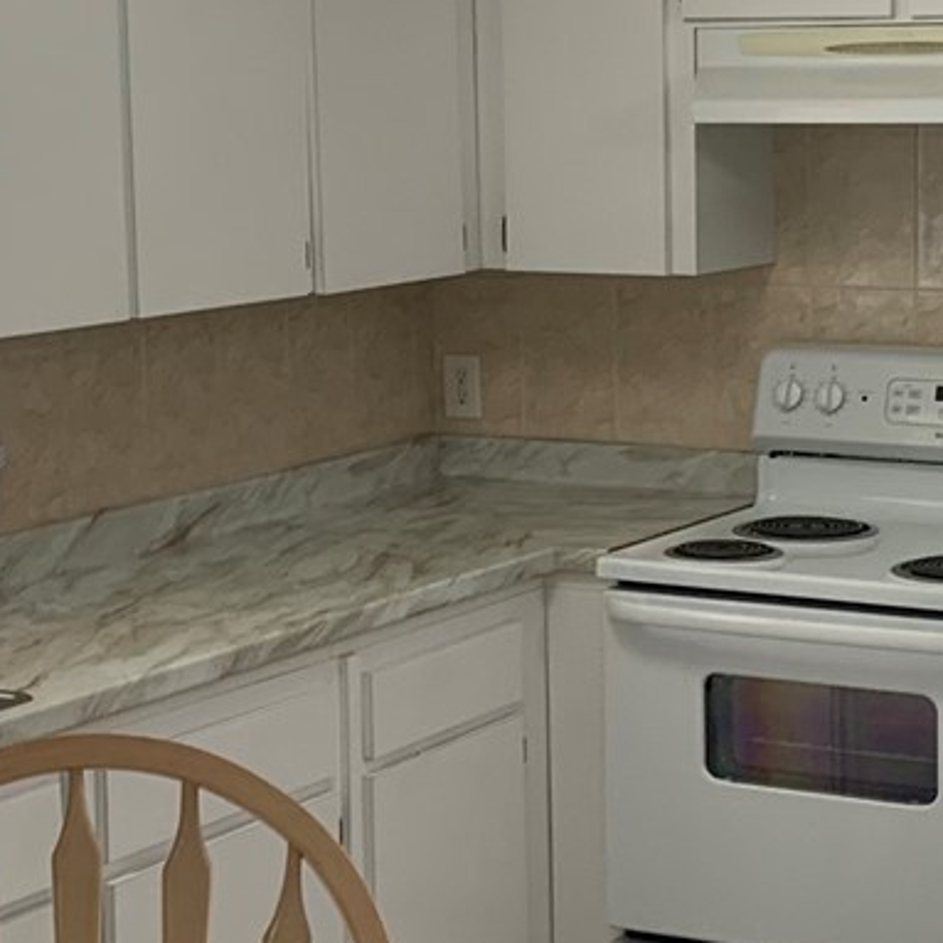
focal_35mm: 96
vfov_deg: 18.1
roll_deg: +1.1
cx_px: 643
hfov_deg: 18.1
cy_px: 350
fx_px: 2959
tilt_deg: -5.9
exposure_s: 1/120
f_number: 1.8
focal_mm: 4.25
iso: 80
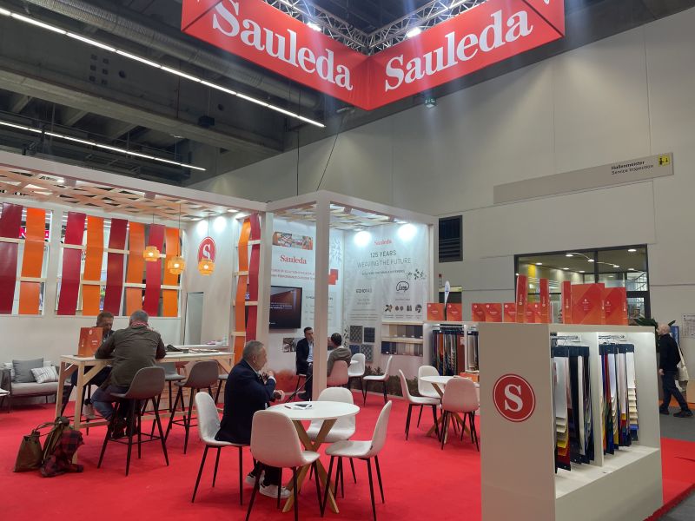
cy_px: 260
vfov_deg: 53.1
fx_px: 522
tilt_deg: +8.8
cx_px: 348
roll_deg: -0.6
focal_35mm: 26
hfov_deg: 67.3
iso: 40
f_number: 1.6
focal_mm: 4.2
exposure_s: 1/100
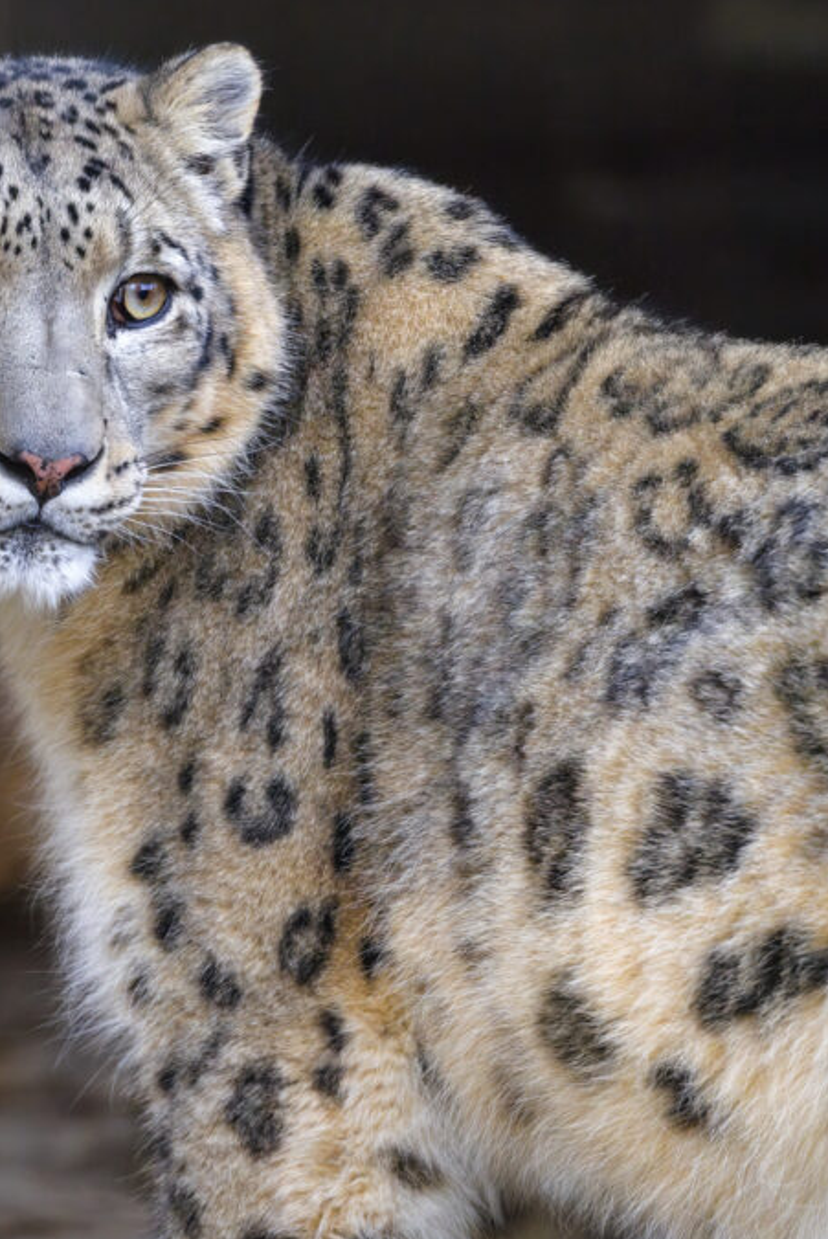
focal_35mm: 849
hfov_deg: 1.6
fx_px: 29243
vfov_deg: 2.4
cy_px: 863
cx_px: 315
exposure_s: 1/640
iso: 3200
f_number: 5.6
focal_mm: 560
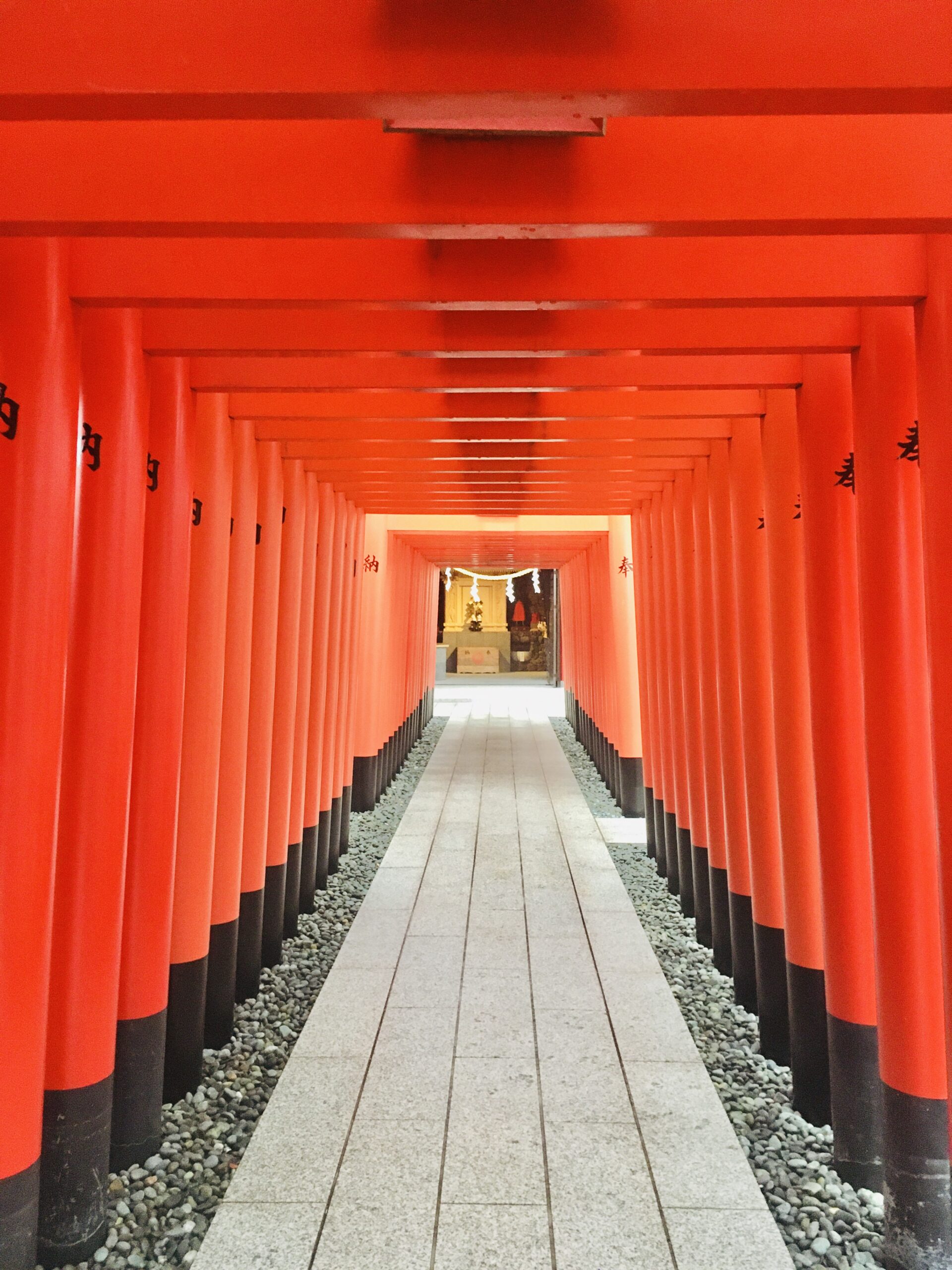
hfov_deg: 48.2
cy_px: 635
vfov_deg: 61.7
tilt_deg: -3.6
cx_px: 476
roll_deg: -0.6
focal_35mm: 29
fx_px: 1063
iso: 200
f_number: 2.2
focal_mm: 4.15
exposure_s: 1/20
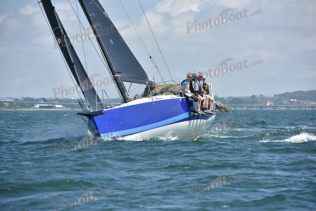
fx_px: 1712
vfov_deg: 7.0
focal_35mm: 195
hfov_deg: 10.5
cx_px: 158
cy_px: 106
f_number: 6.3
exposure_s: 1/1250
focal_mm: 195
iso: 250
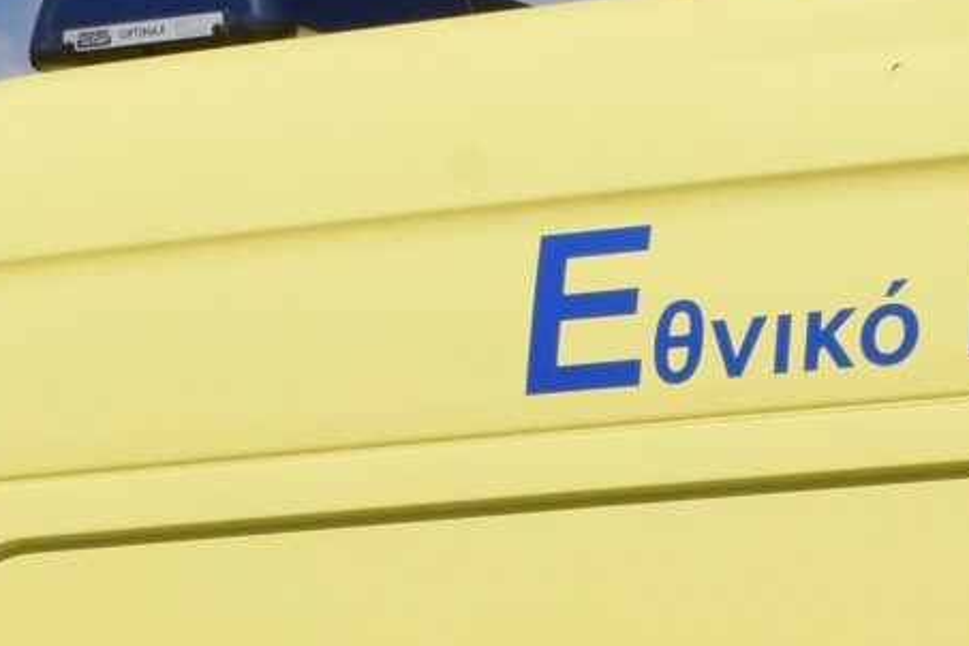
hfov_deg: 9.0
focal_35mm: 229
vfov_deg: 5.9
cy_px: 1212
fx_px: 6159
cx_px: 488
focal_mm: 27
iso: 500
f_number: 14
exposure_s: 1/800
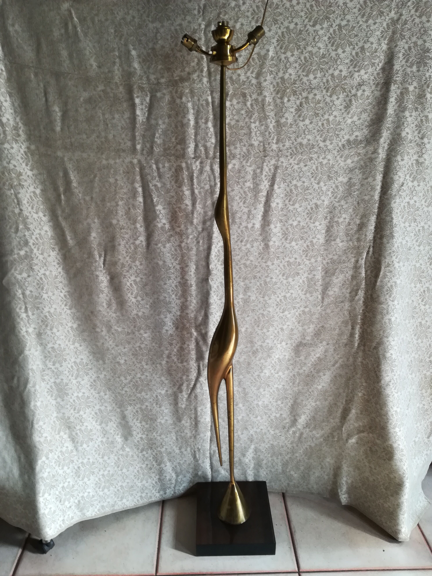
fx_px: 433
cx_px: 216
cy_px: 288
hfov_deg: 53.1
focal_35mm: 26
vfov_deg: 67.3
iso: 125
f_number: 2.2
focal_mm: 3.83
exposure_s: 1/33.3
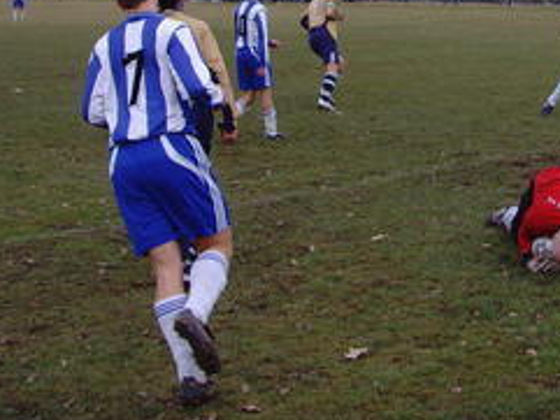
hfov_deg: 23.7
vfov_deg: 17.8
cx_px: 448
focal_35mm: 81
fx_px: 1311
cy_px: 10
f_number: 3.5
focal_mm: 6.6
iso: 80
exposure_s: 1/250
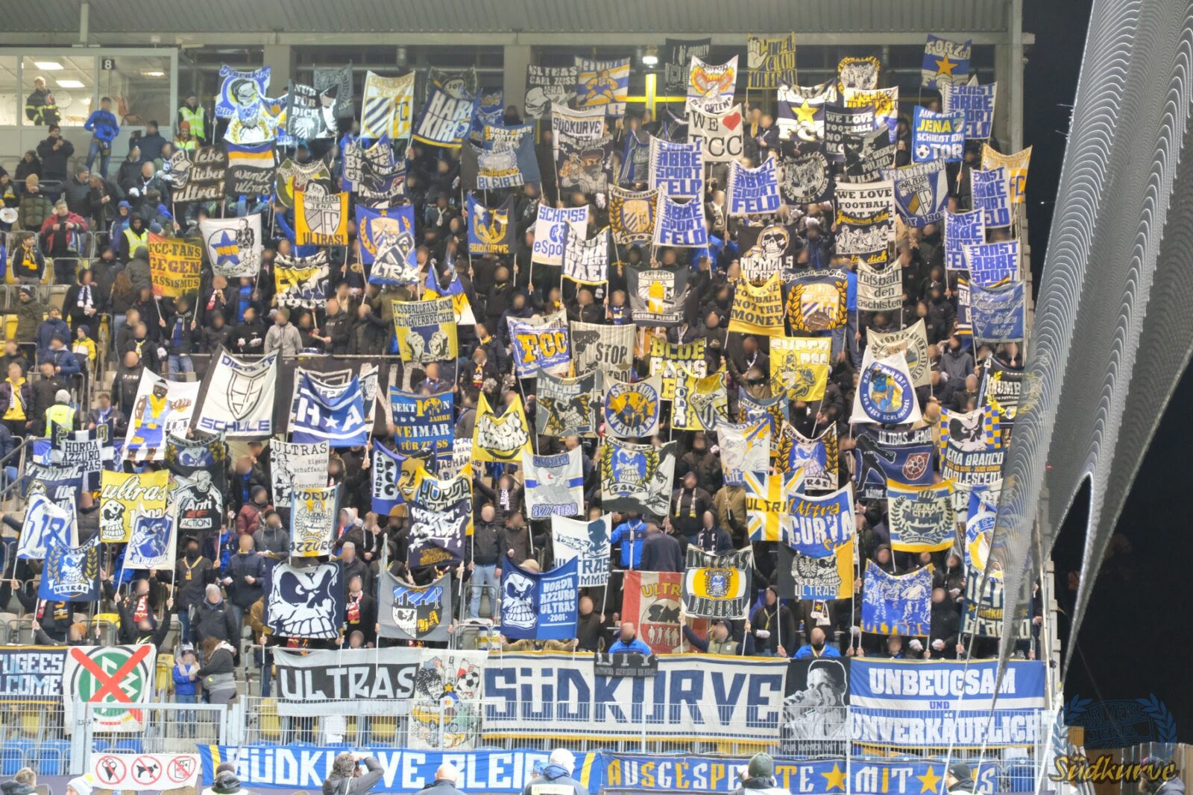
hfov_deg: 24.2
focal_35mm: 84
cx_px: 596
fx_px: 2784
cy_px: 398
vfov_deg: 16.3
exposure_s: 1/40
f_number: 4.5
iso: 4000
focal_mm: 55.8
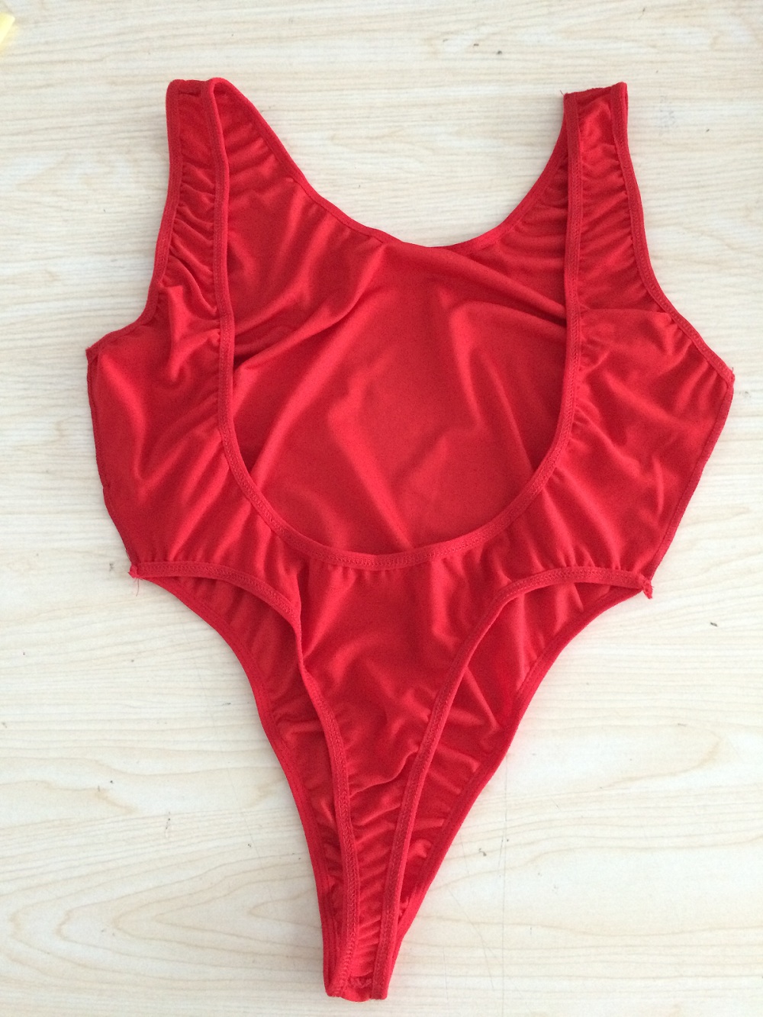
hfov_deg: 48.2
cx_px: 382
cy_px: 508
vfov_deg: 61.7
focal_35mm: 29
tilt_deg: -79.8
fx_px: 852
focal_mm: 4.15
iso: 320
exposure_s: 1/15
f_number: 2.2
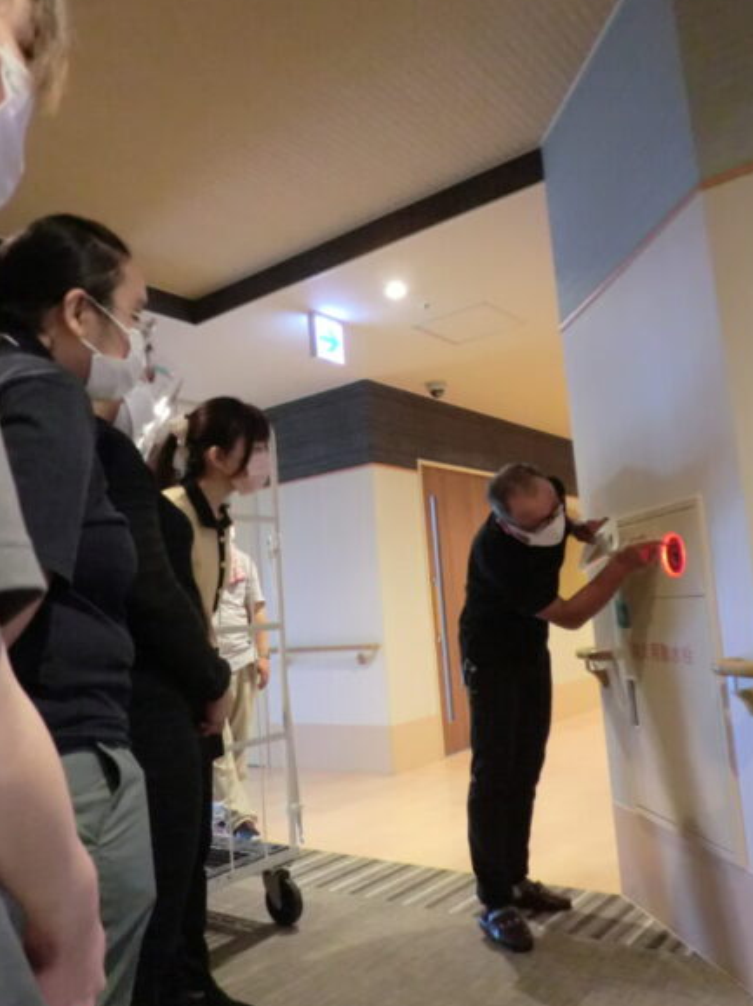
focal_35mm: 27
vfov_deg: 65.3
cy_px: 496
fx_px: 784
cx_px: 384
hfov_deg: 51.3
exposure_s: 1/50
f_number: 2.8
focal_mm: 4.7
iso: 800
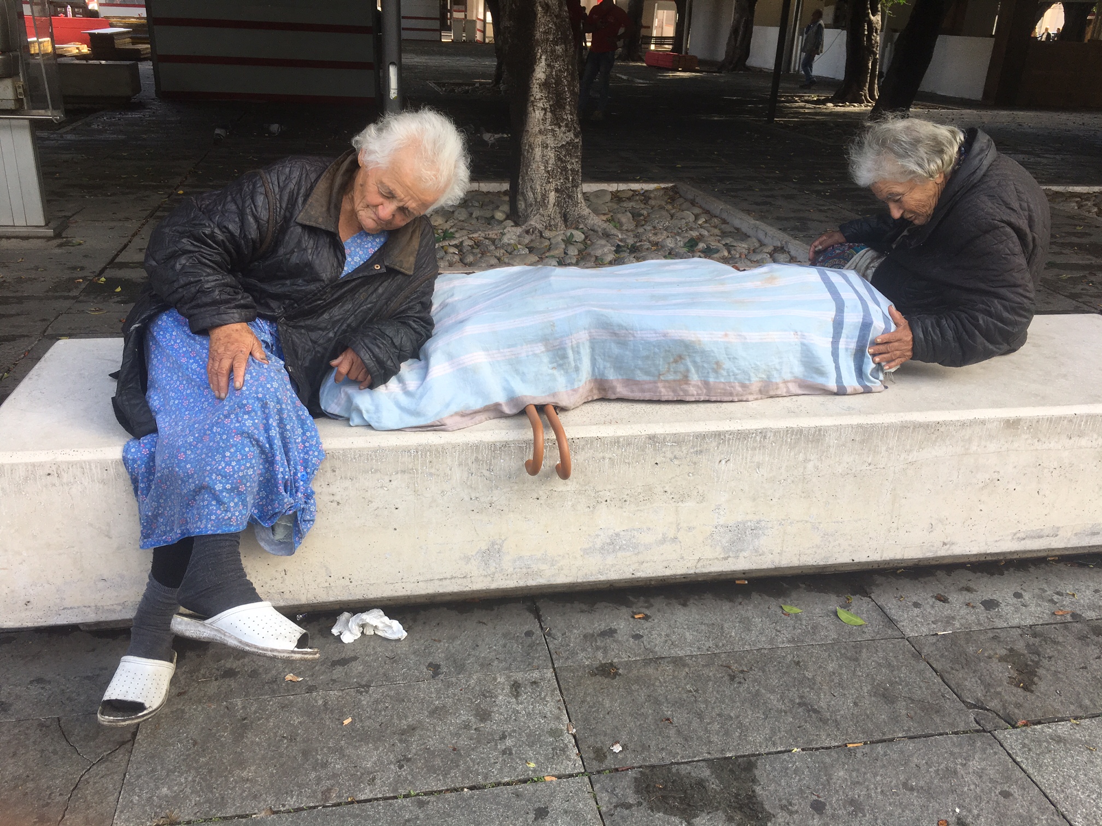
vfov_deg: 48.2
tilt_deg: -23.1
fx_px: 923
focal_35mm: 29
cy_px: 413
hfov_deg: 61.7
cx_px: 551
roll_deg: -2.7
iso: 25
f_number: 2.2
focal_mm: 4.15
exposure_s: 1/221
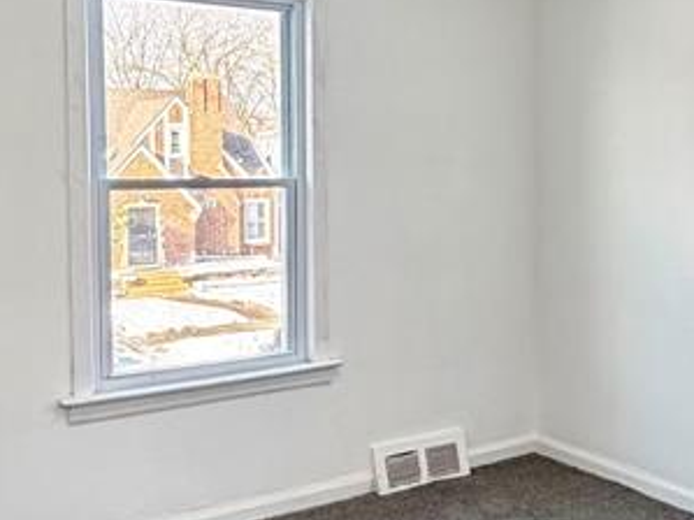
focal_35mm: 48
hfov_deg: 38.2
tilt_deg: -2.8
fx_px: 962
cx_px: 552
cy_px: 207
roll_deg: -0.2
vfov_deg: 30.2
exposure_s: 1/121
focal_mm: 2.22
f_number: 2.2
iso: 200
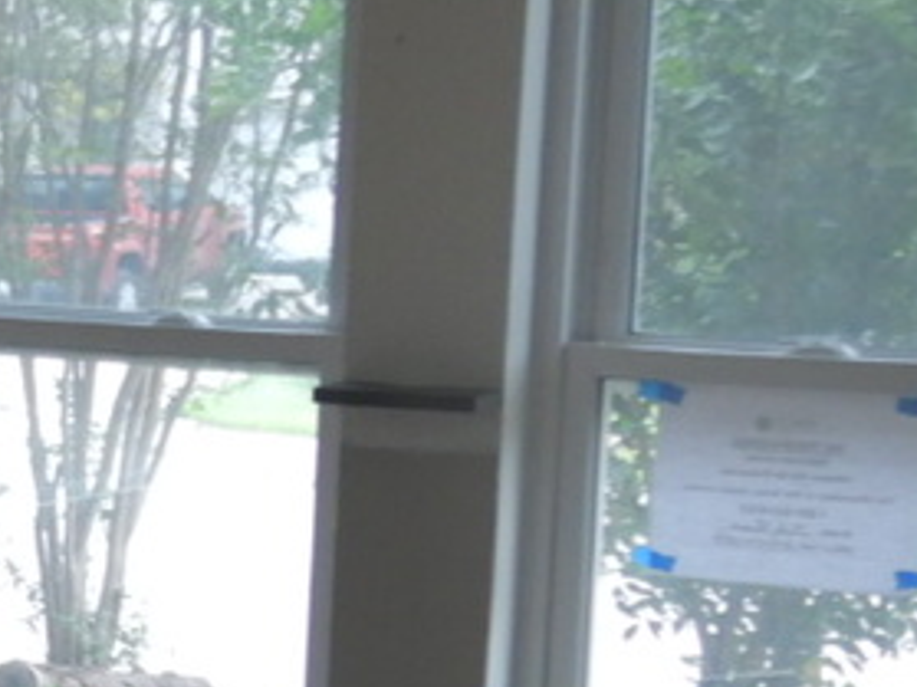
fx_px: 3283
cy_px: 539
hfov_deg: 14.2
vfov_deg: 11.9
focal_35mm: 124
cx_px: -684
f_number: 2.8
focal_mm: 4.3
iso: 125
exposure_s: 1/50
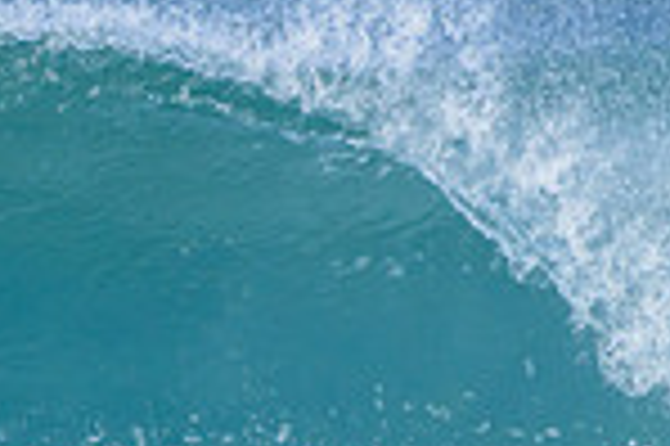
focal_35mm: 3896
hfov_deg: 0.5
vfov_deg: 0.4
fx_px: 72428
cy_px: 480
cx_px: -144
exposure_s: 1/2000
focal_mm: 1000
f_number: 11
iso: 1100
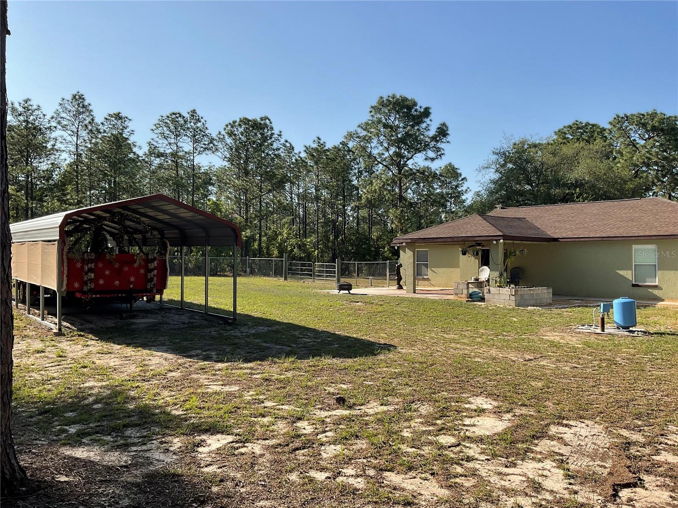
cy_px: 254
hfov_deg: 61.7
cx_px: 339
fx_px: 568
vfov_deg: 48.2
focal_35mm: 29
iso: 16
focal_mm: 3
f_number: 1.8
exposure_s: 1/1534
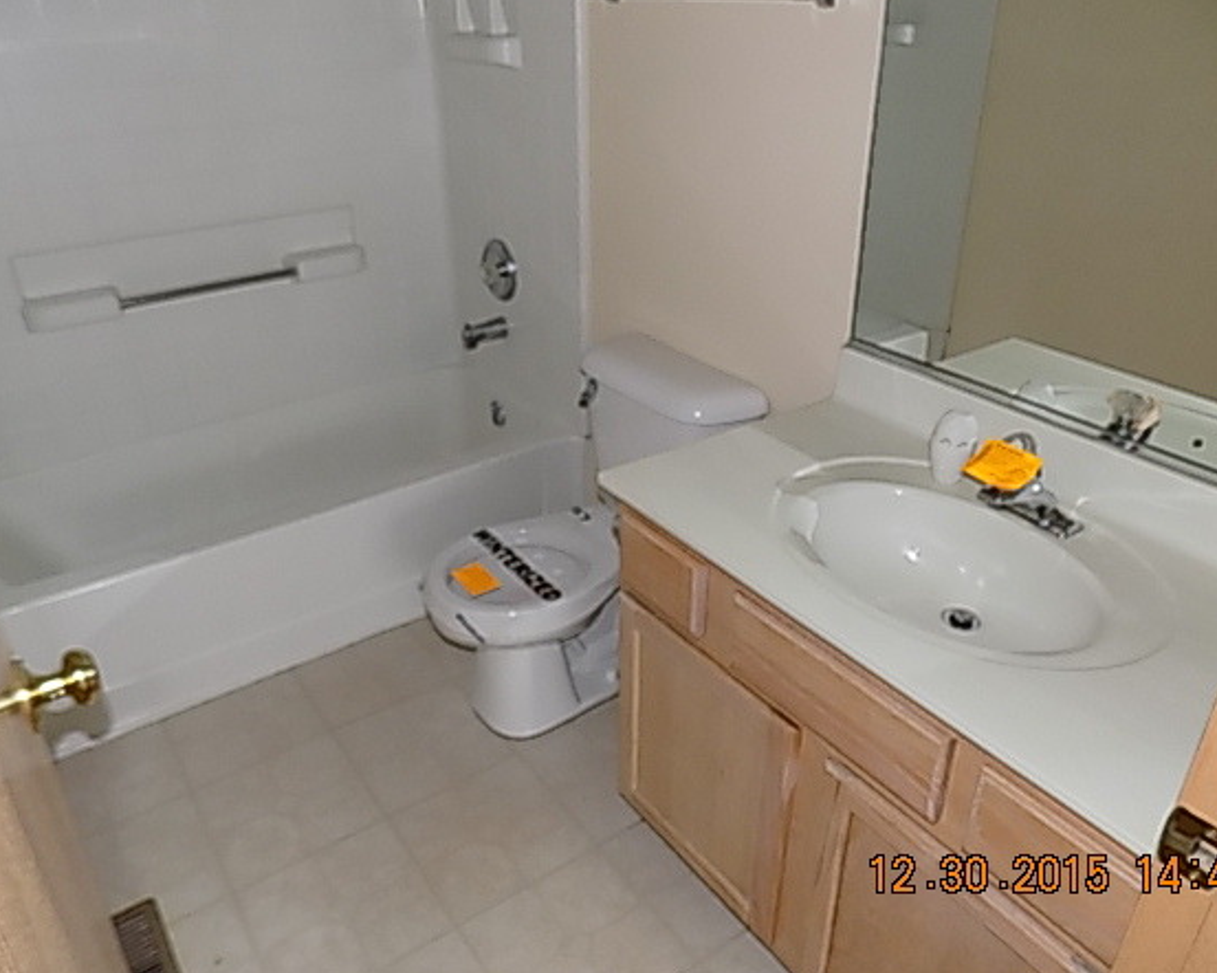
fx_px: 936
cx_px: 621
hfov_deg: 66.0
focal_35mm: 26
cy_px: 471
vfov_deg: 54.9
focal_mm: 4
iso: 200
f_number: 3.1
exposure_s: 1/30
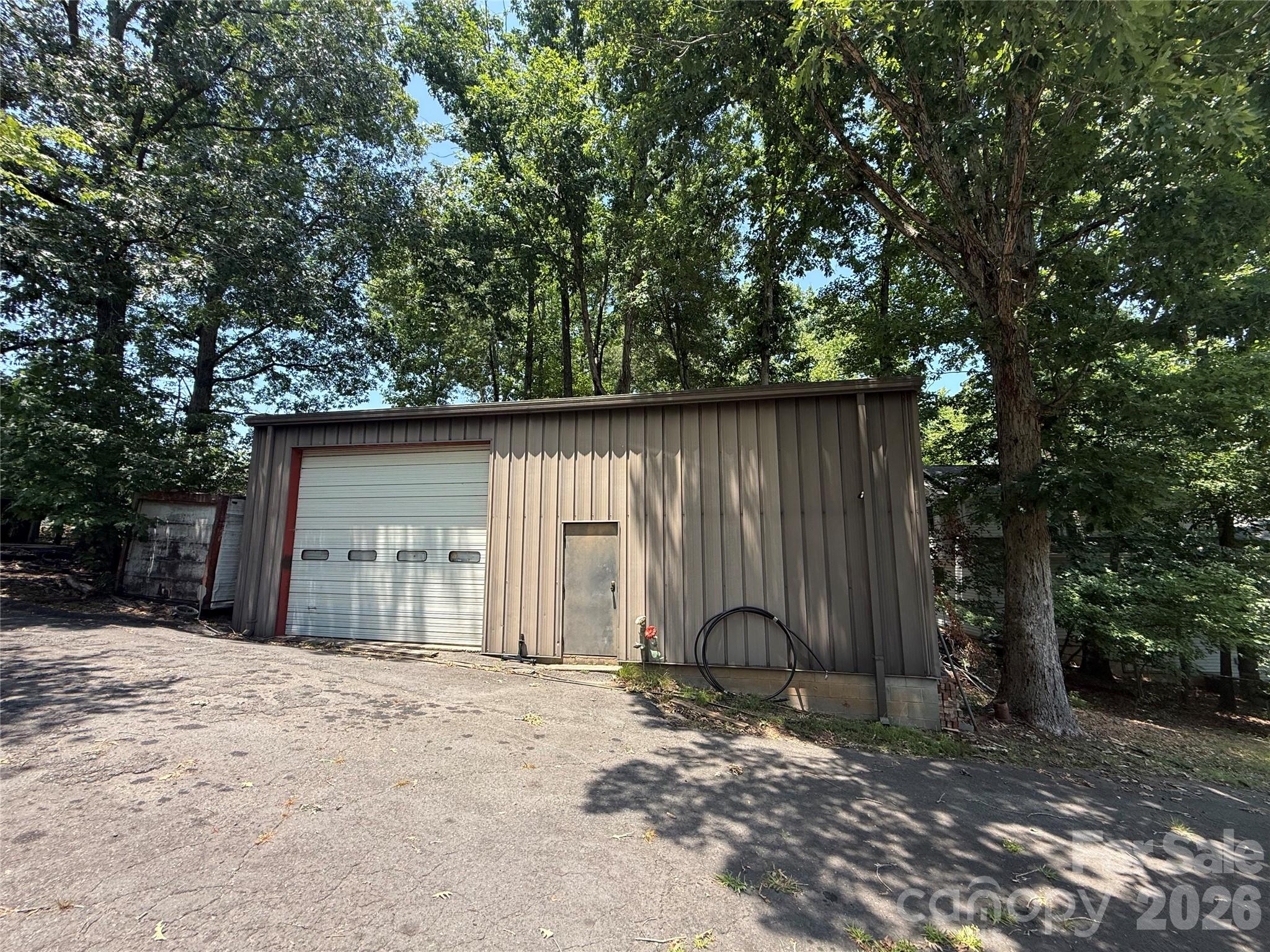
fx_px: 514
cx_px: 635
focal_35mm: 14
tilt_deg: +9.1
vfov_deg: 85.7
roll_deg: +0.0
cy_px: 476
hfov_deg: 102.1
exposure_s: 1/475
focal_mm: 2.22
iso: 50
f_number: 2.2
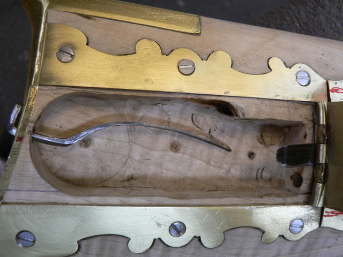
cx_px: 172
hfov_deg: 51.4
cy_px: 128
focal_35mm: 36
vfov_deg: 39.7
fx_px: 357
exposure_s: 1/30
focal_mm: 6
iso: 80
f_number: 2.8
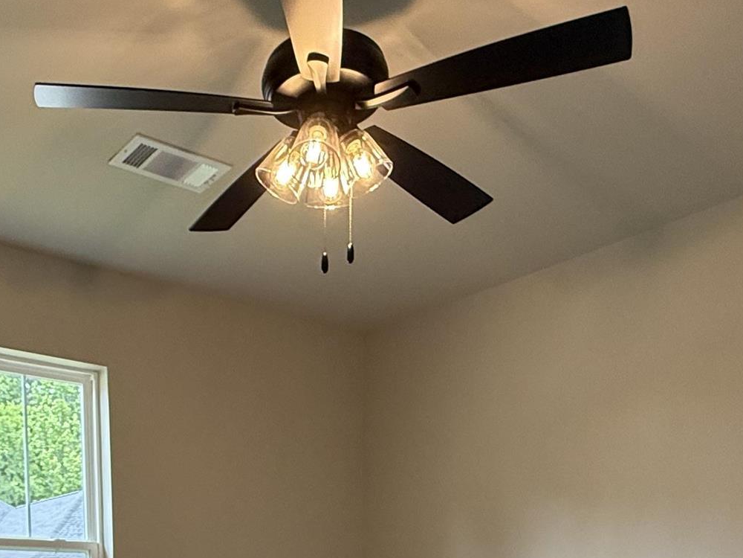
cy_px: 723
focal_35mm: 43
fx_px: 923
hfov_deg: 43.3
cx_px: 255
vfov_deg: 27.9
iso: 200
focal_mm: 2.22
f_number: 2.2
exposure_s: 1/120
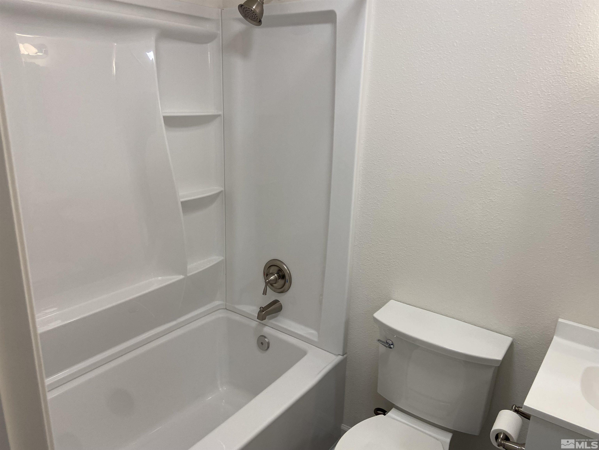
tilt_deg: -17.4
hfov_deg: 67.3
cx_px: 300
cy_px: 225
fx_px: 450
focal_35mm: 26
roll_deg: -2.2
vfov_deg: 53.1
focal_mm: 4.25
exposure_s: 1/120
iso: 100
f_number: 1.8
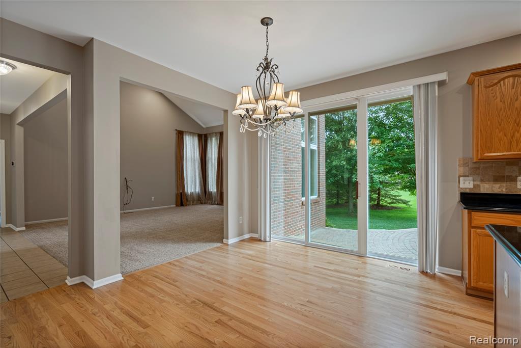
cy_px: 174
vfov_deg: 73.8
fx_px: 232
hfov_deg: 96.7
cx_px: 260
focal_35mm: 16
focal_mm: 16
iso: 100
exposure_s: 1/5
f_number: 4
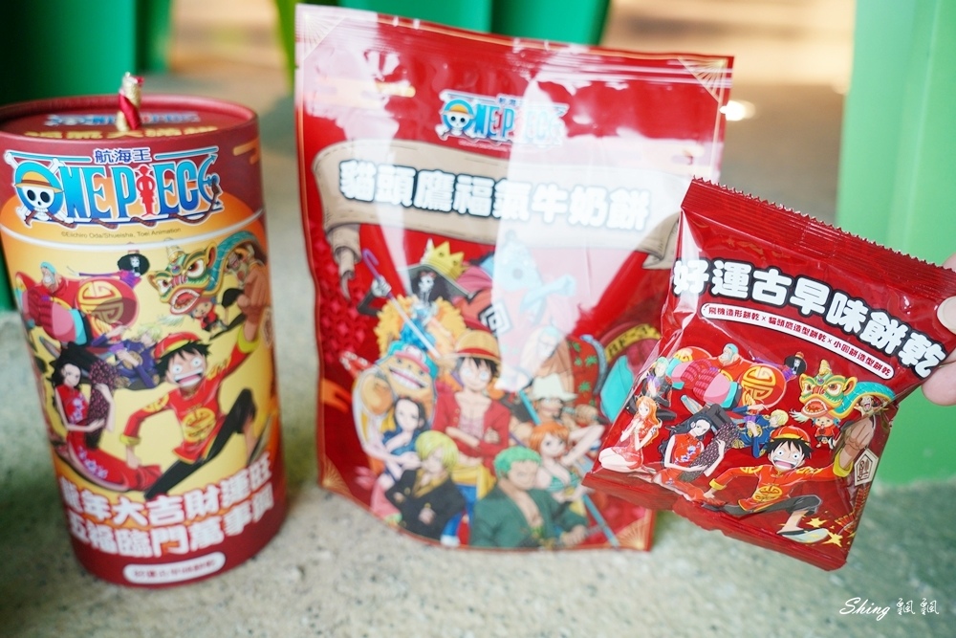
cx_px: 478
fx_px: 770
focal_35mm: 29
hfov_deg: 63.7
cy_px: 319
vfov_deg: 45.0
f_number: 4
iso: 500
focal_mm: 29
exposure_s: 1/30
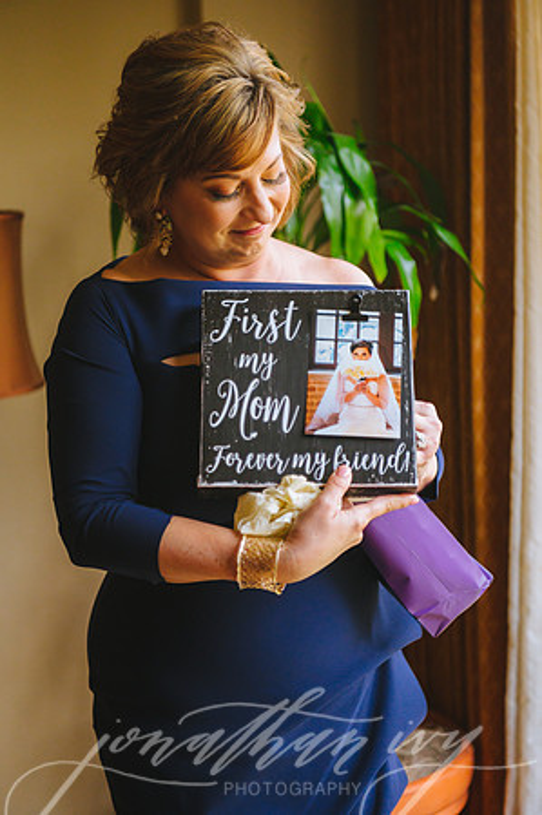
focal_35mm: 60
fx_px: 1358
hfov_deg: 22.6
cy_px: 408
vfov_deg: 33.4
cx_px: 271
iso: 4000
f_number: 2.8
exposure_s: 1/125
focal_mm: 60
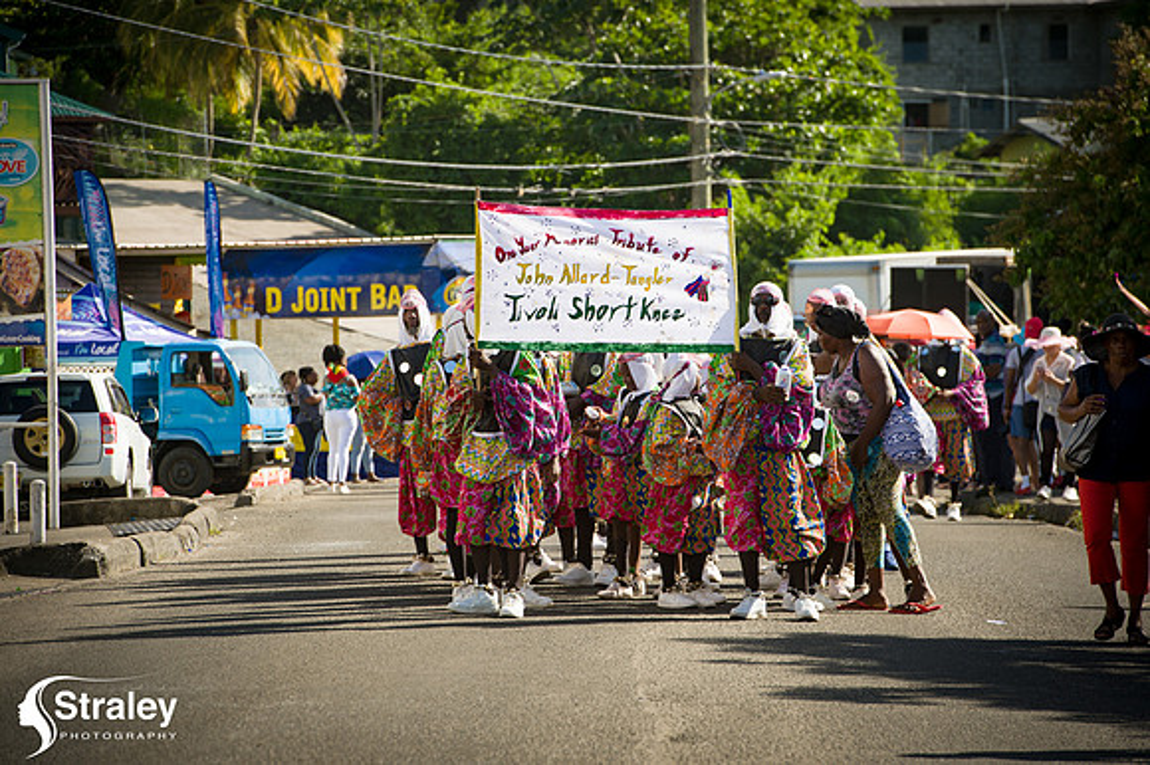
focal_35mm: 200
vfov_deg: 6.9
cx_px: 575
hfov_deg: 10.3
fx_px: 6385
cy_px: 382
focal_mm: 200
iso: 100
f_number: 9
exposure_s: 1/200
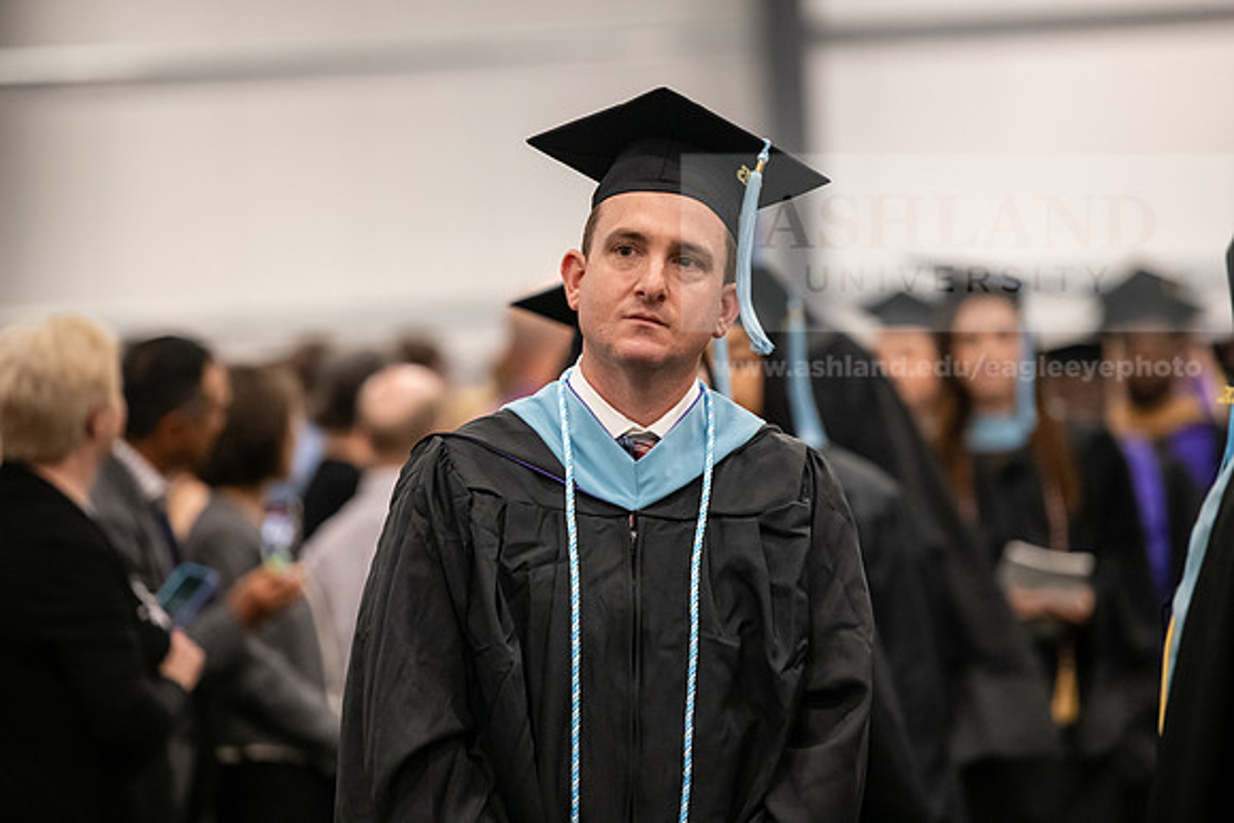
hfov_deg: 11.4
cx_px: 617
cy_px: 412
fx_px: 6171
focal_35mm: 180
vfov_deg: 7.6
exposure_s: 1/200
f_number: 3.2
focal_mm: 180
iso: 2500
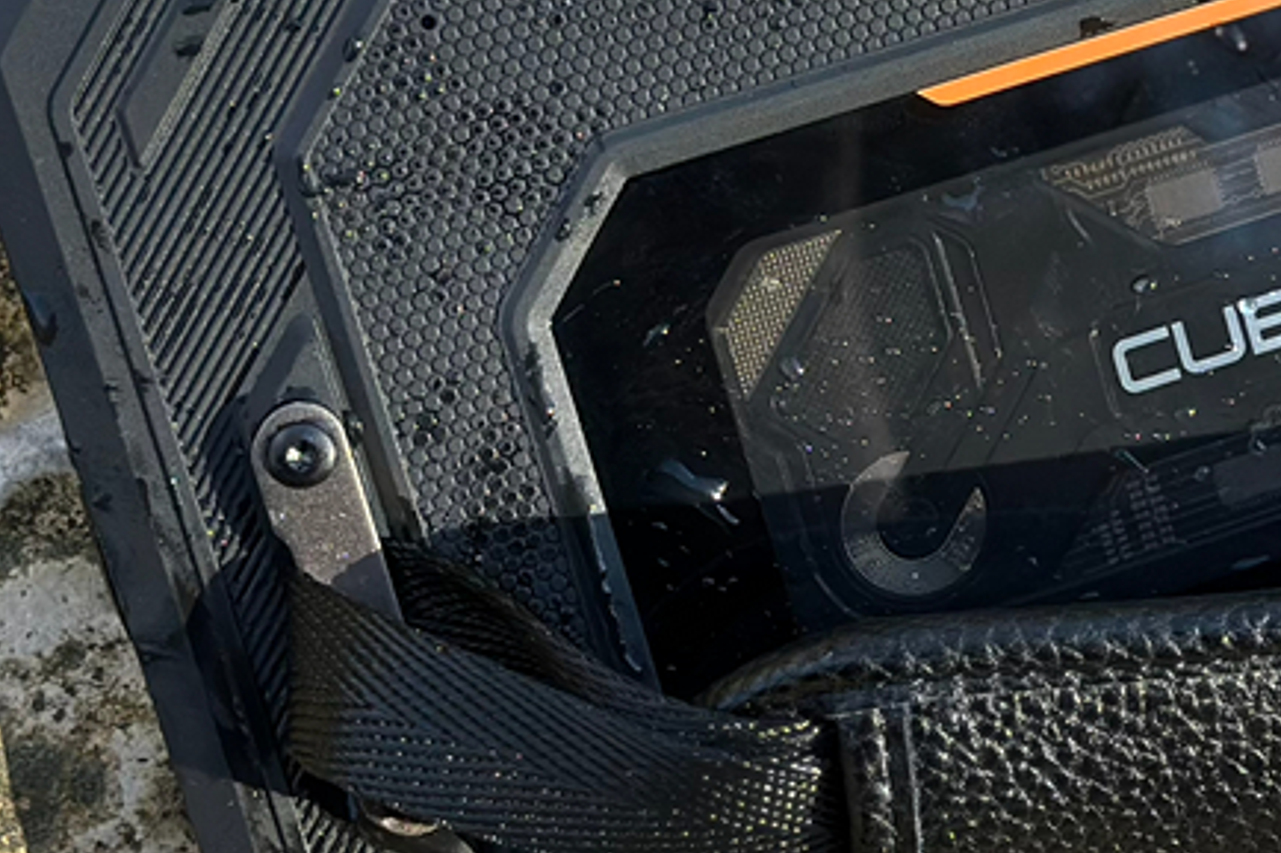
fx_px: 4908
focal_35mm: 138
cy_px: 248
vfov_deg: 9.9
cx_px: 1311
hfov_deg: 14.6
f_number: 1.78
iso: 80
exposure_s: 1/740
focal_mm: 6.86
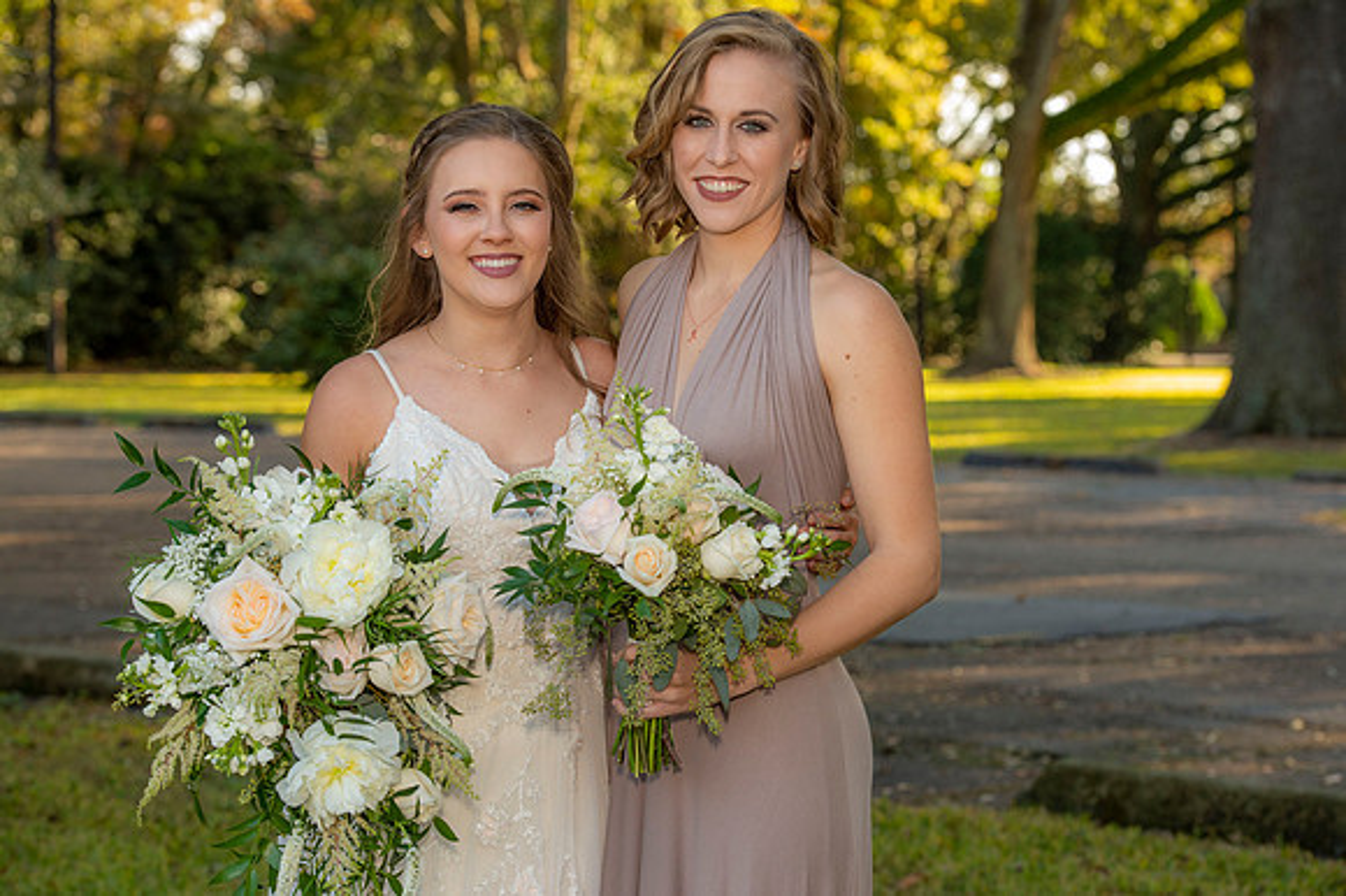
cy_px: 448
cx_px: 673
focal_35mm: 98
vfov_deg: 13.9
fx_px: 3662
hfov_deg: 20.8
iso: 1250
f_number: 6.3
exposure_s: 1/400
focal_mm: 98
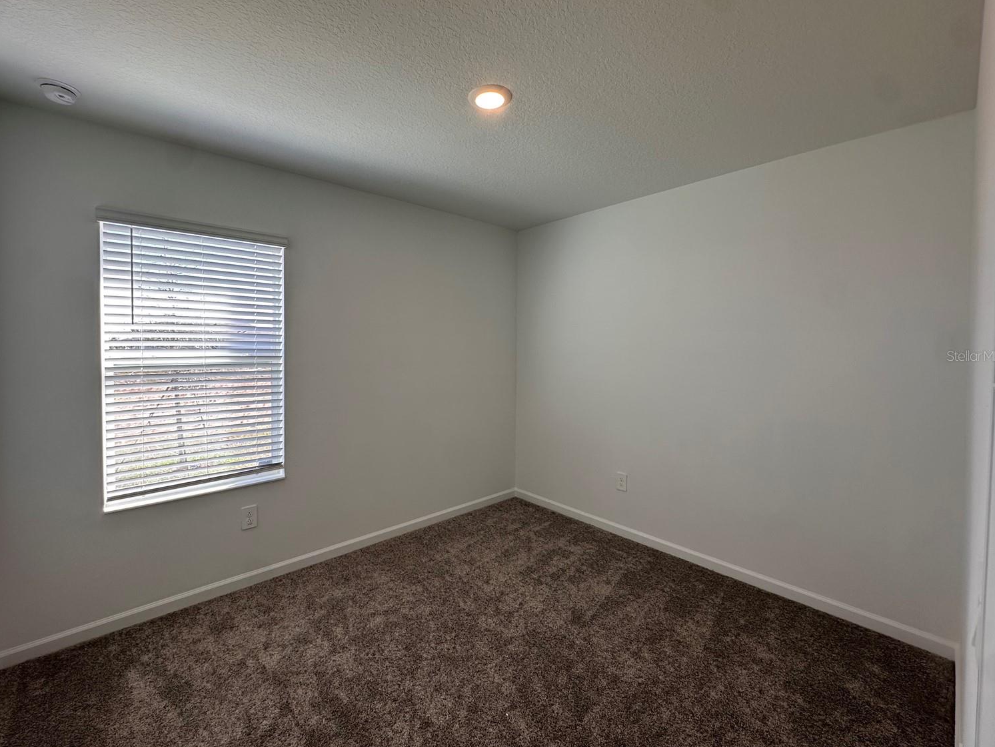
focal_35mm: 15
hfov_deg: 98.1
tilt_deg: -0.9
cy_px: 355
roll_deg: -0.3
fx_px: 431
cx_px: 477
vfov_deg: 81.7
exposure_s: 1/120
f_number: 2.2
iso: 64
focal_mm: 2.22
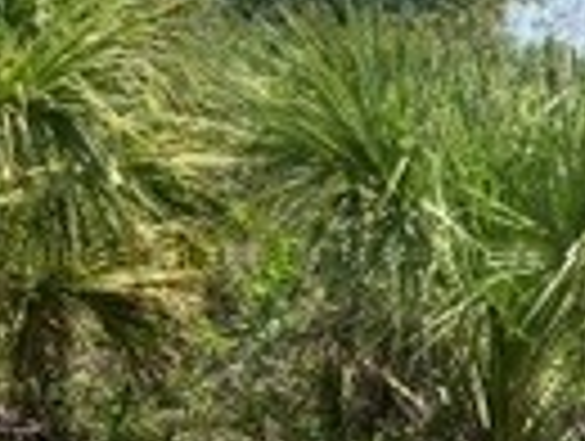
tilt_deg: -8.5
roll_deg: -1.1
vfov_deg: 14.4
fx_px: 1744
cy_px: 261
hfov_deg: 19.0
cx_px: 180
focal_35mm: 103
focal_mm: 3.99
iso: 32
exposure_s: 1/1156
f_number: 1.8
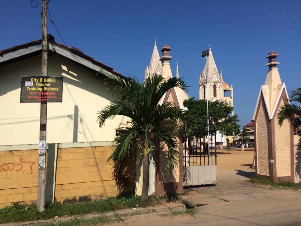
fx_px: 252
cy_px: 113
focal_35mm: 29
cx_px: 150
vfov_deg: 48.2
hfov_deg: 61.7
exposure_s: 1/4115
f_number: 2.2
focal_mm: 4.15
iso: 32
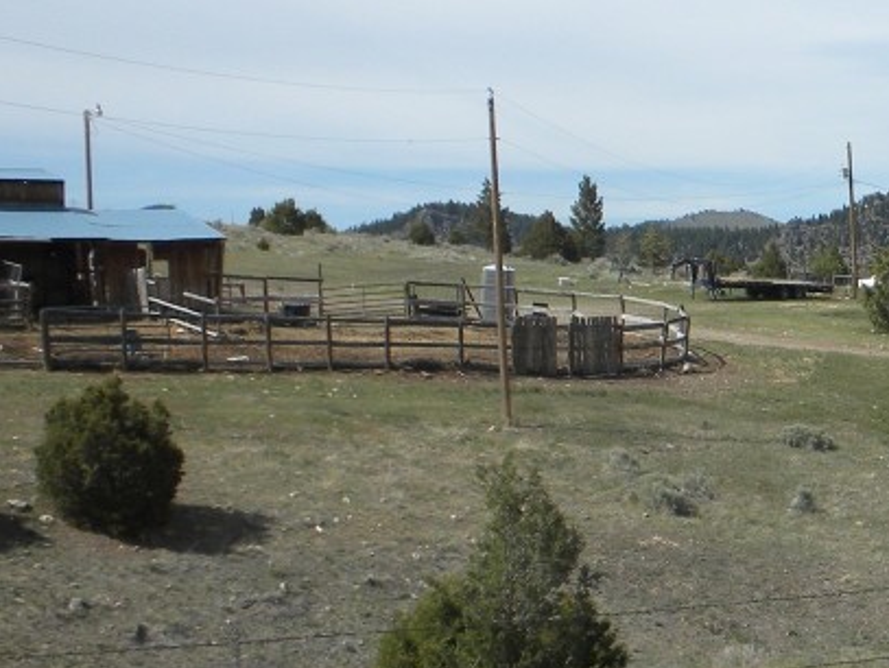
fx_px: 2391
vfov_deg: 15.9
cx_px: 974
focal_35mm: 93
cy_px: 467
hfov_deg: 20.1
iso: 64
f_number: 10
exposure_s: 1/128
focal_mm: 6.6
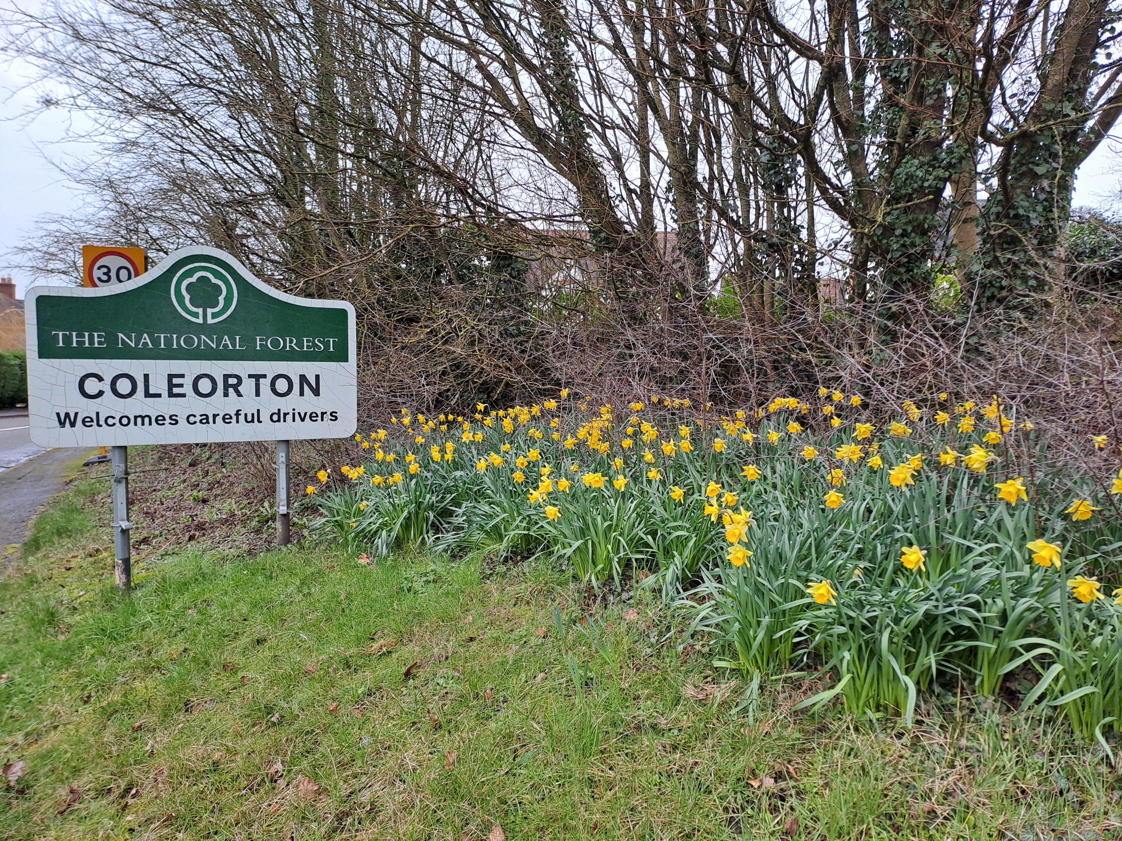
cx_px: 561
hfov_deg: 69.4
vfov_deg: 54.9
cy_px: 420
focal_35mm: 25
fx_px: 810
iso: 32
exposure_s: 1/101
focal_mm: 4.65
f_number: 1.8
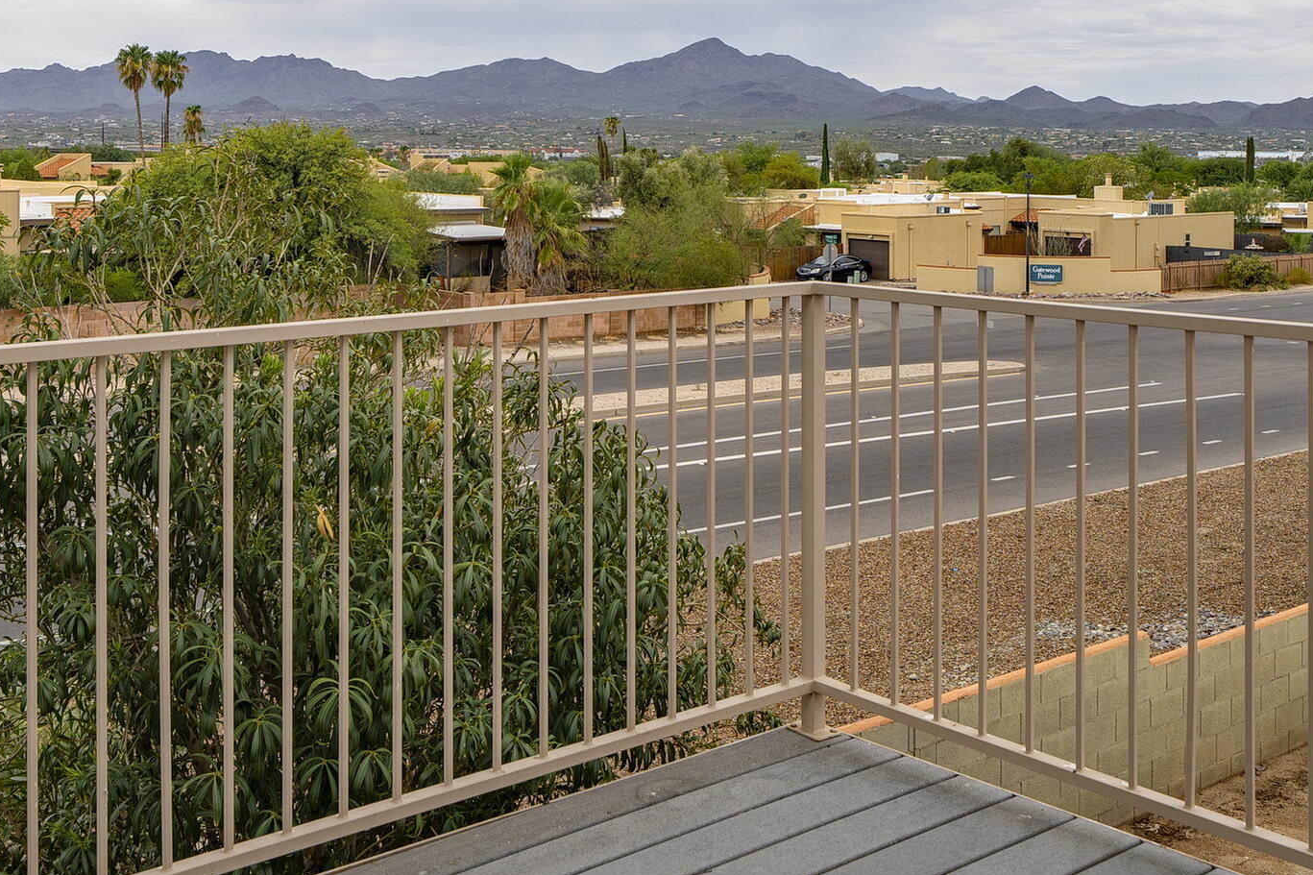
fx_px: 1568
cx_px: 549
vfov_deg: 30.2
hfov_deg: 45.3
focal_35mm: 43
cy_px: 132
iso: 100
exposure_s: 1/160
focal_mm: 21
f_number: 9
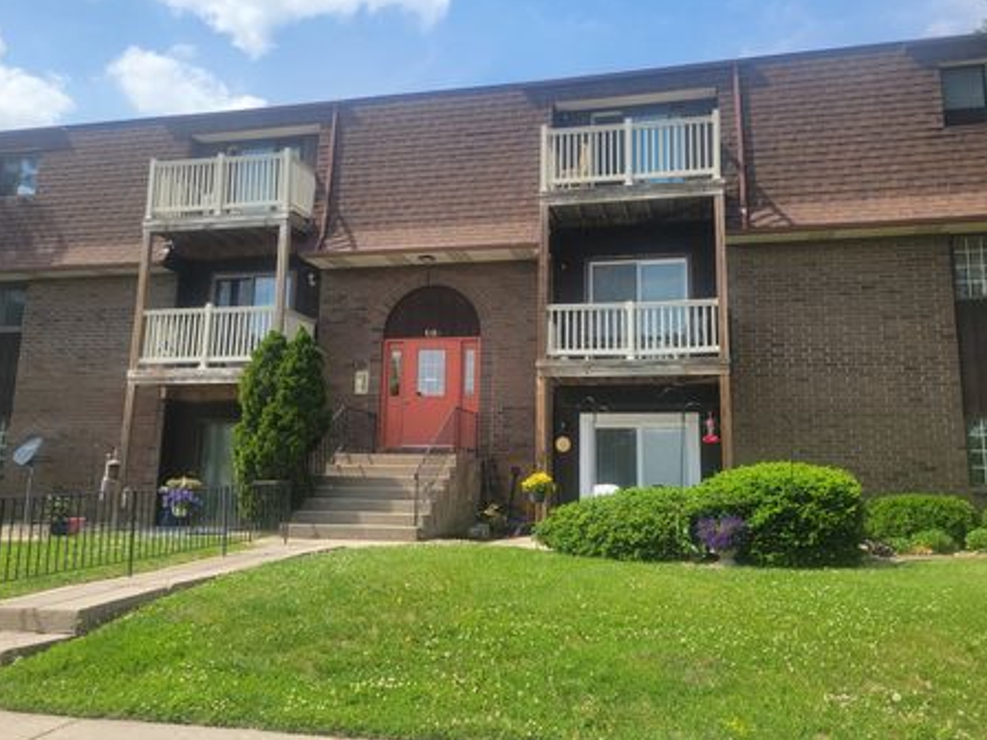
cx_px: 496
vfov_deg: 48.2
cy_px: 331
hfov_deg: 61.7
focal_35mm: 29
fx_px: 827
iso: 40
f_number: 1.8
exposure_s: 1/1967
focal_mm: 5.4
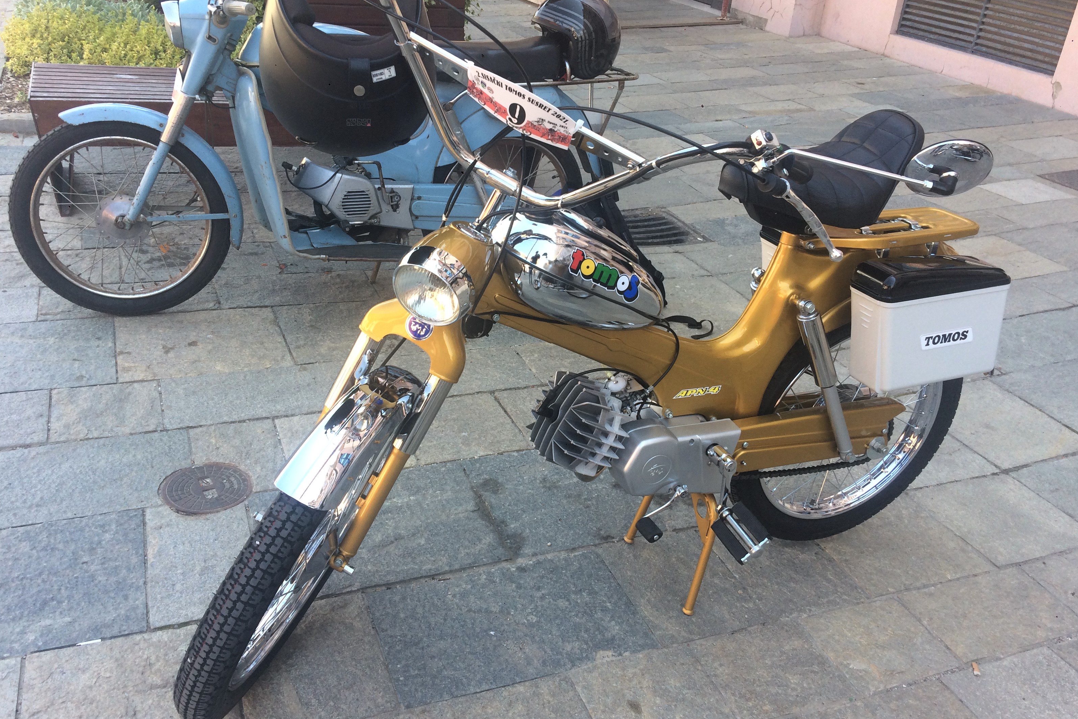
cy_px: 345
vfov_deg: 42.3
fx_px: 928
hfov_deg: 60.3
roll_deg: -5.4
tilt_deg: -28.0
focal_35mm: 31
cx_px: 542
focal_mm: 4.15
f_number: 2.2
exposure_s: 1/228
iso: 32
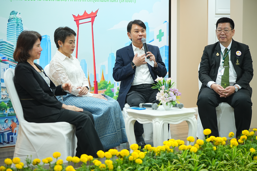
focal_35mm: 91
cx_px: 128
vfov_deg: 15.0
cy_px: 86
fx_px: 650
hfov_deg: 22.4
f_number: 2.8
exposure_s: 1/125
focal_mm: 91
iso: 1600
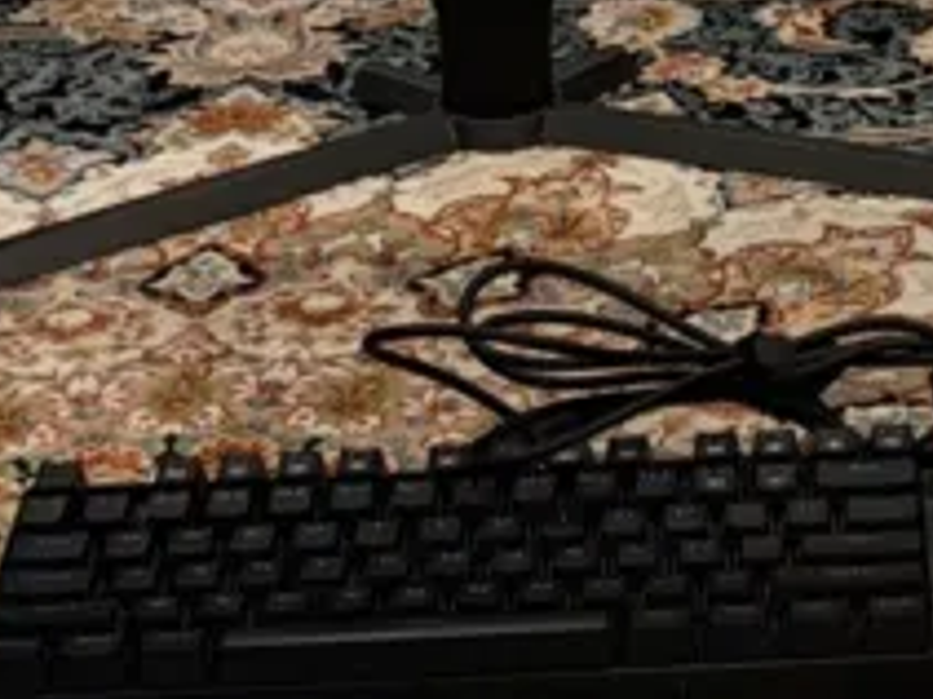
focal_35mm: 79
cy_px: -292
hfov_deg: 23.2
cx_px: 1026
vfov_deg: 17.2
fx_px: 2128
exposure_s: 1/50
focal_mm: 5.96
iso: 100
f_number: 1.6
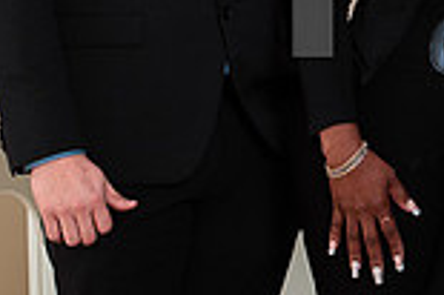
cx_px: 773
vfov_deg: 6.6
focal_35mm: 206
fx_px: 2538
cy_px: -90
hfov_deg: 9.6
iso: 200
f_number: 5.6
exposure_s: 1/160
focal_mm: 55
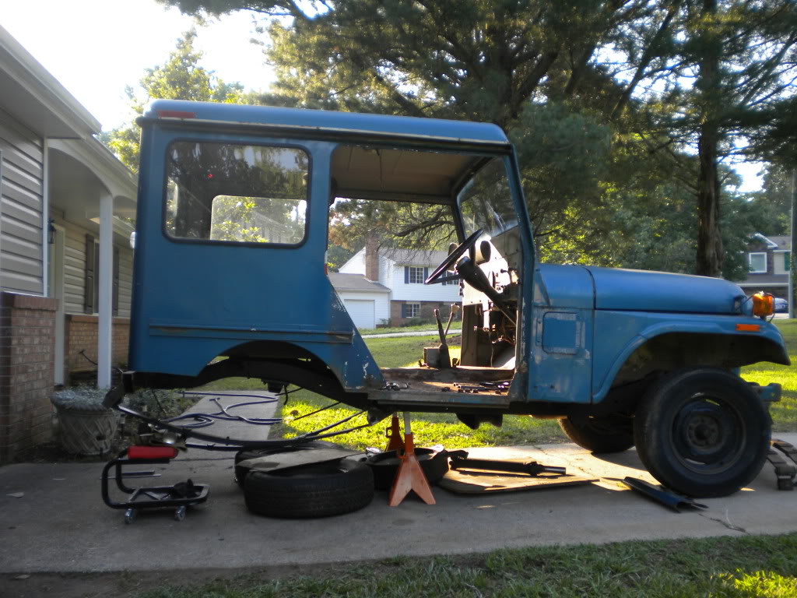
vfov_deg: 40.7
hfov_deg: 52.6
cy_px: 299
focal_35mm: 35
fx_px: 806
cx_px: 398
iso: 80
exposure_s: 1/124
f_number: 3.1
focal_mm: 6.3
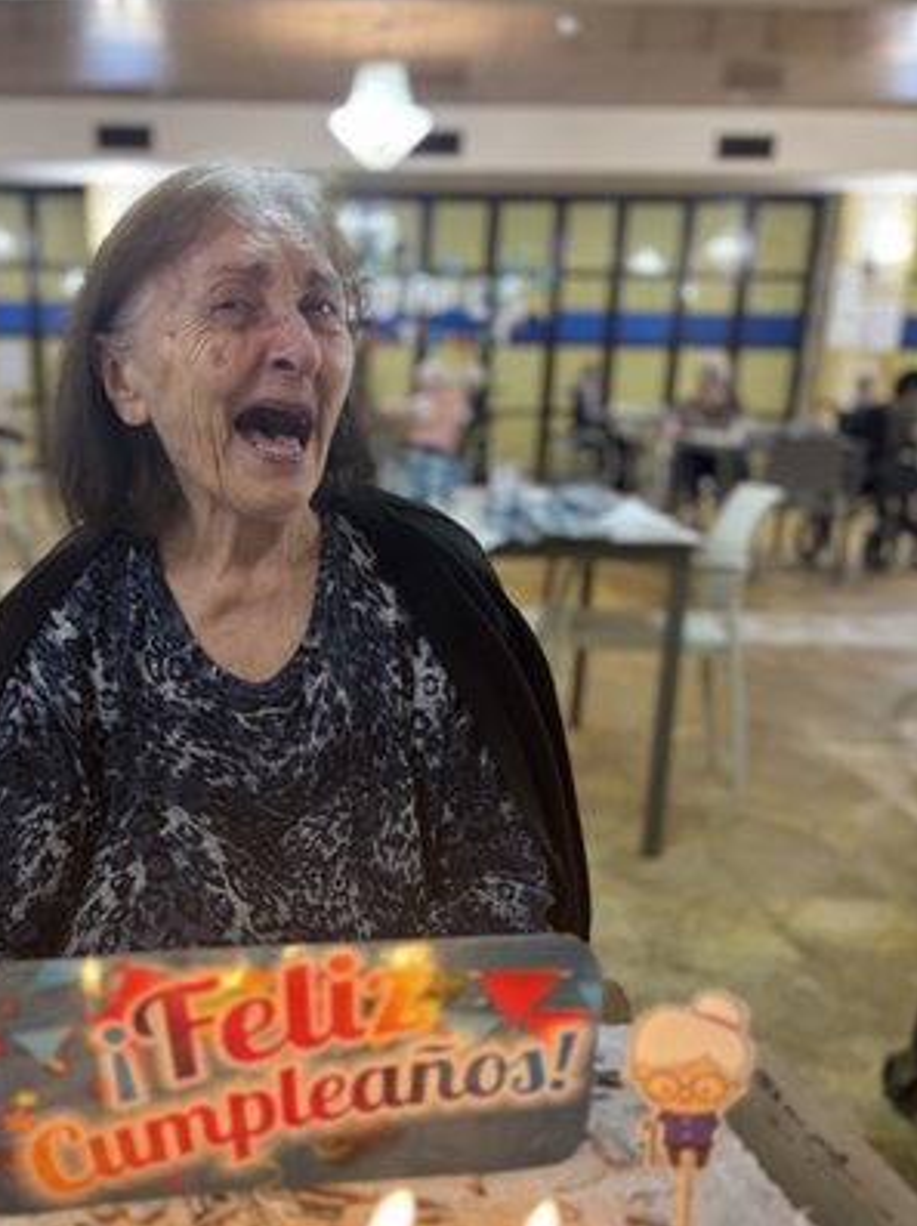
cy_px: 769
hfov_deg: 40.1
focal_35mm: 35
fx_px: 1238
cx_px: 306
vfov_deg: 52.1
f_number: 1.6
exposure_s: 1/60
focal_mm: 5.96
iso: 250
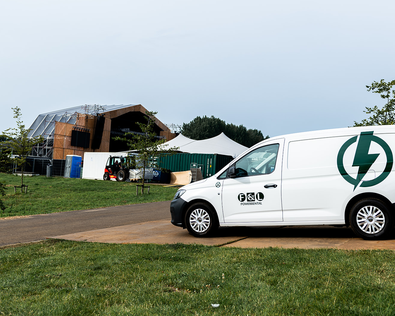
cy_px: 159
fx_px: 386
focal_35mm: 33
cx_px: 235
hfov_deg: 53.9
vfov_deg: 44.5
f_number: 4.5
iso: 40
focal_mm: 29
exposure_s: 1/400
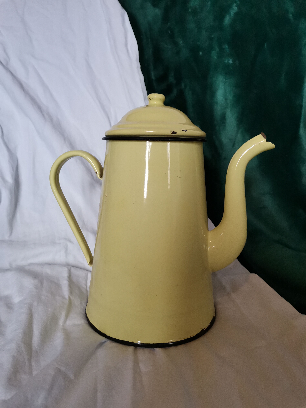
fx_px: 306
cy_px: 204
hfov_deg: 53.1
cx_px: 153
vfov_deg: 67.3
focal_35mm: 26
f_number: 1.8
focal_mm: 4.75
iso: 400
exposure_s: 1/100
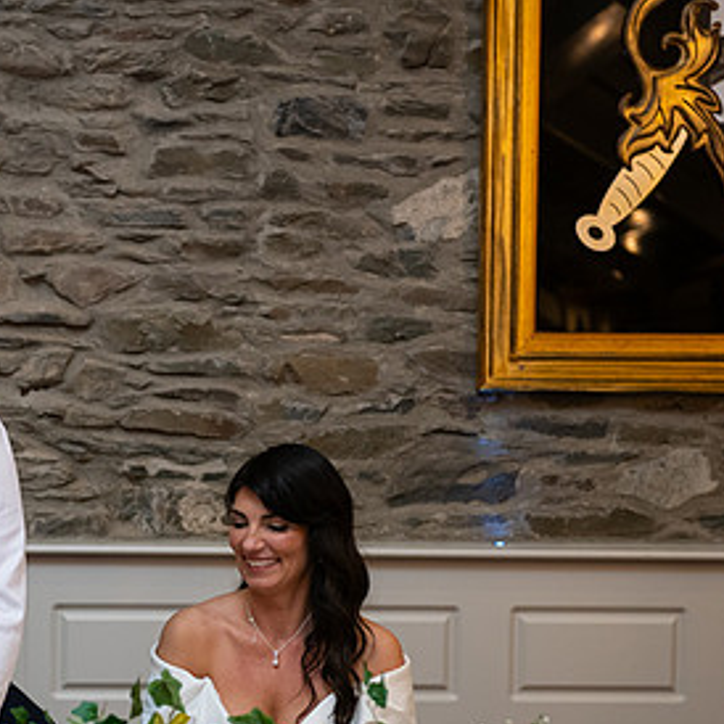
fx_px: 2982
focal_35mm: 126
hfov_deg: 13.7
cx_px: 92
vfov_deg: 13.8
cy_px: 482
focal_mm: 70
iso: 800
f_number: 3.5
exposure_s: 1/160
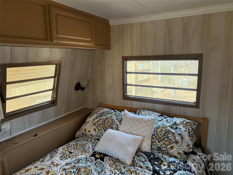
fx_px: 162
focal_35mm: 24
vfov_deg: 56.8
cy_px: 88
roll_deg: +0.0
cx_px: 116
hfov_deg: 71.6
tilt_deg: -9.5
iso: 250
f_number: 1.78
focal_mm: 6.76
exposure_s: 1/120
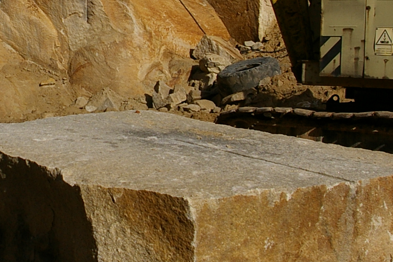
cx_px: 53
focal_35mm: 87
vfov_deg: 15.6
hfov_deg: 22.9
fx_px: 949
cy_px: 44
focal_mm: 18
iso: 200
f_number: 8
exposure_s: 1/1000
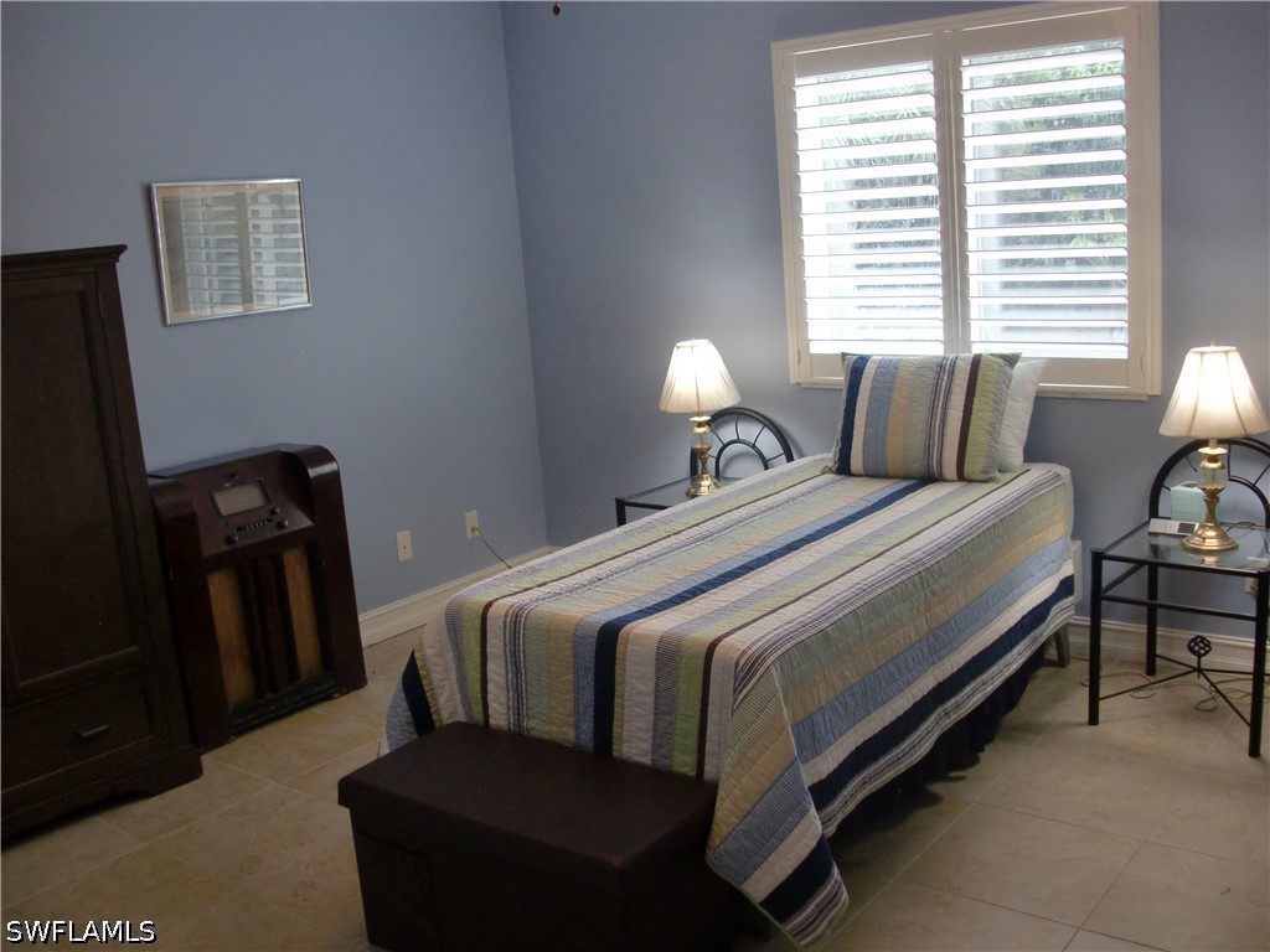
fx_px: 1321
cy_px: 476
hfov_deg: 51.4
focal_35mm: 36
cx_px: 635
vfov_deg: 39.7
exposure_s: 1/60
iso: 160
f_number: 2.8
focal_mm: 6.3
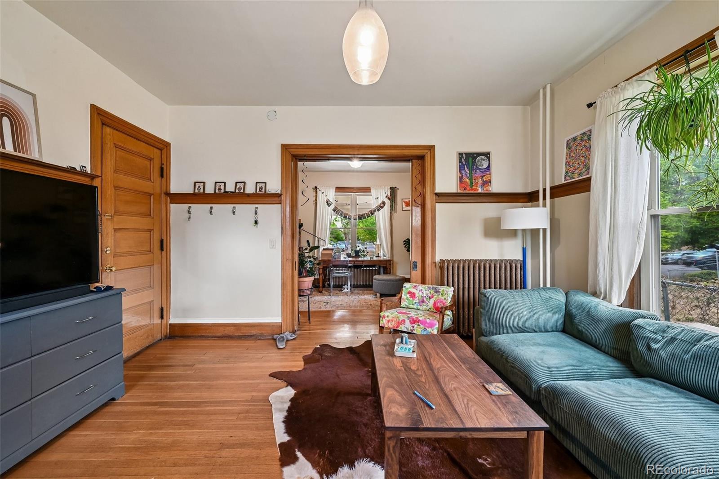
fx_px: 280
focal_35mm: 14
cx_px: 360
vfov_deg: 81.2
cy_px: 240
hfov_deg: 104.3
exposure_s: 1/6
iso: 400
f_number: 10
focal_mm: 14
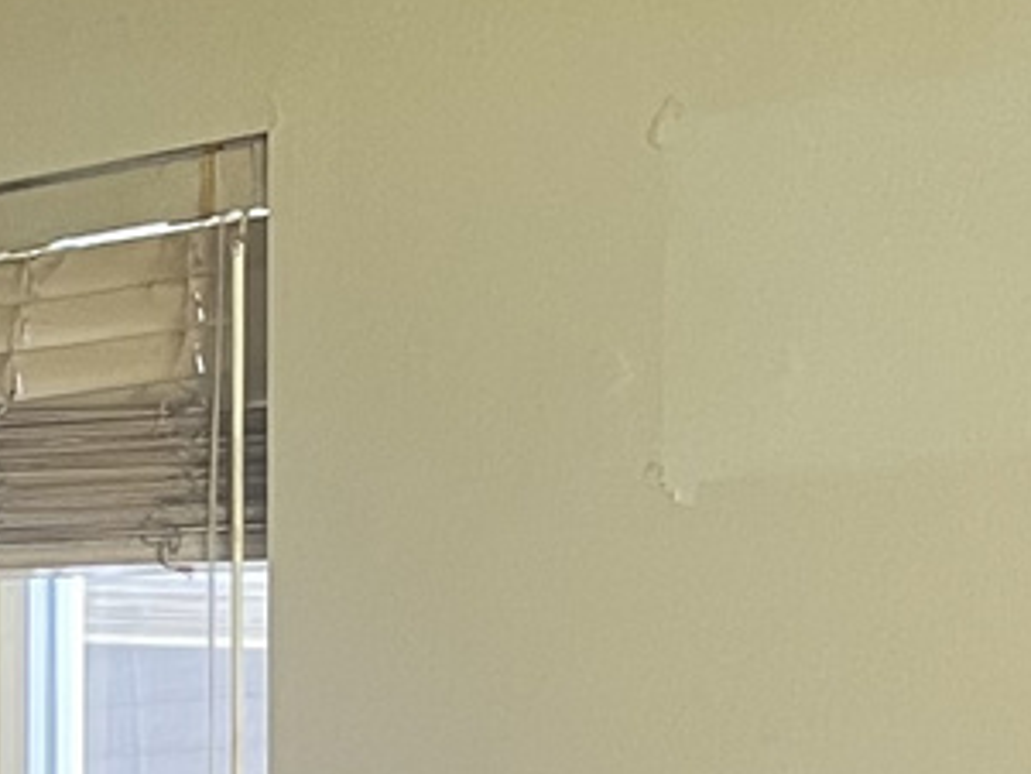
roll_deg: +0.6
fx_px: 5065
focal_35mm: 170
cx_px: -432
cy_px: 1390
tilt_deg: -5.1
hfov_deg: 11.2
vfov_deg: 8.4
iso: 200
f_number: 1.6
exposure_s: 1/60
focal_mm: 5.1
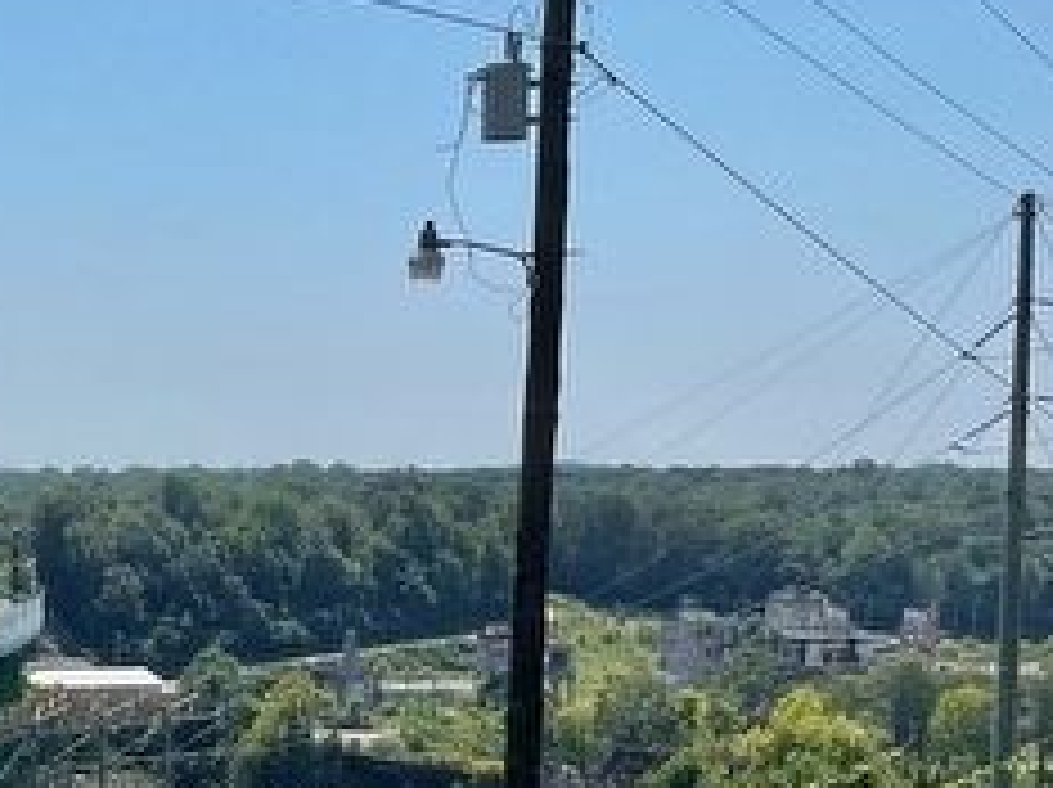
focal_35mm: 89
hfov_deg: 19.4
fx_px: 2705
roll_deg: +0.2
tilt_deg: -3.0
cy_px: 725
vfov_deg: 16.3
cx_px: -500
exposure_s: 1/5556
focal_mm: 4.2
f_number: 1.6
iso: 32
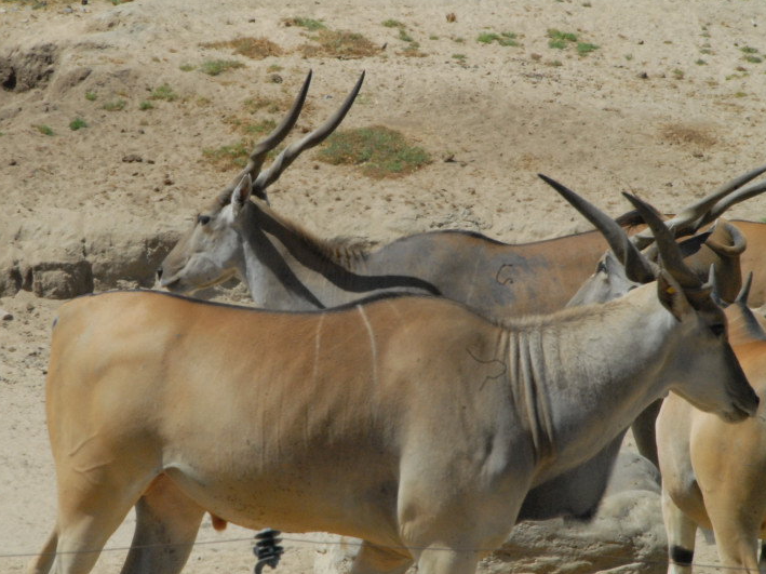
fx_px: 7210
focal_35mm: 326
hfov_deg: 6.1
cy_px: 286
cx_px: 336
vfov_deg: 4.6
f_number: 36
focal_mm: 200
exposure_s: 1/125
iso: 1100
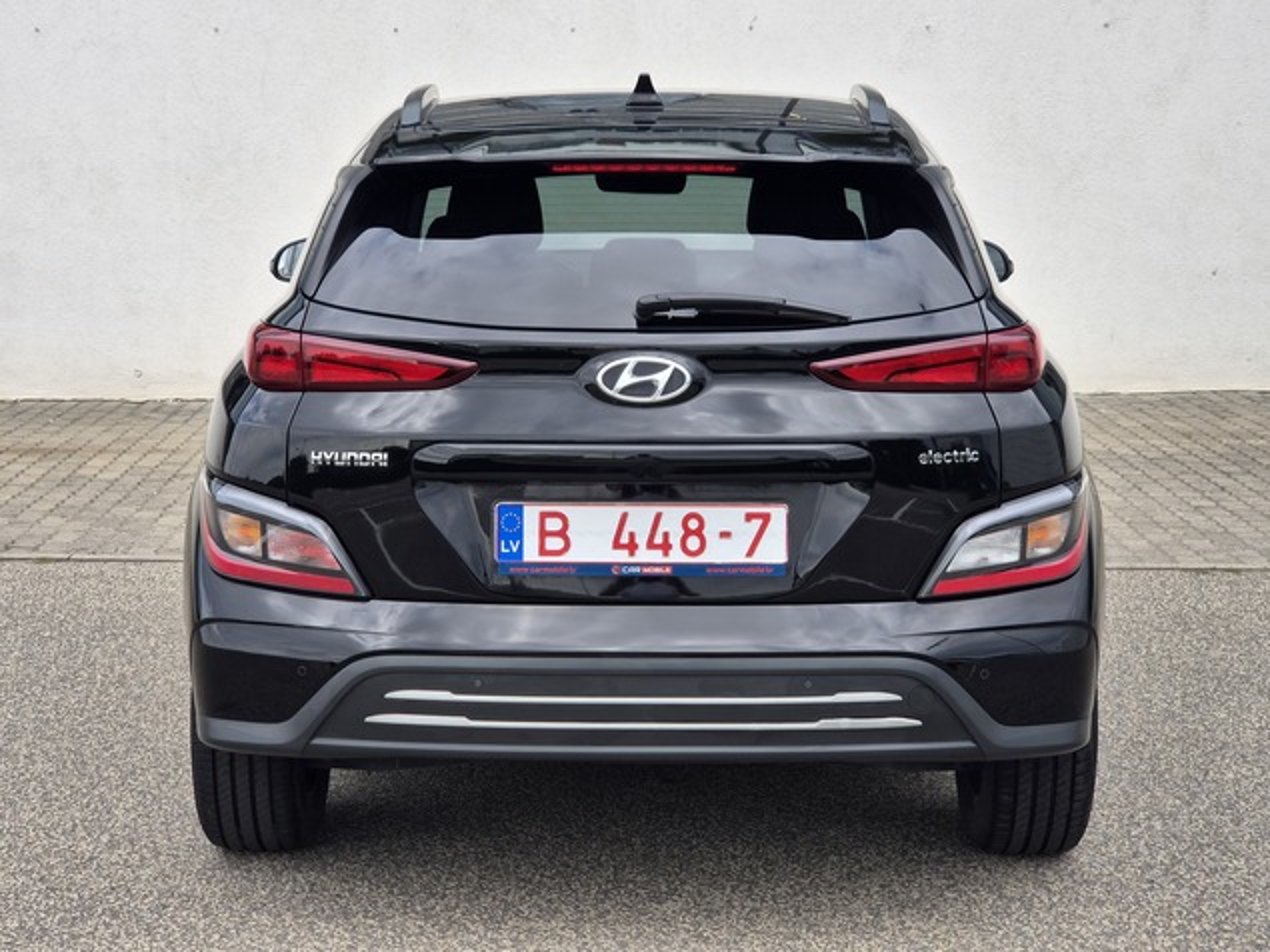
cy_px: 476
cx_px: 635
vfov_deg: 21.3
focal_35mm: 69
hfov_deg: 28.2
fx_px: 2531
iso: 25
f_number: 2.4
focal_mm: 7
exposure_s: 1/358
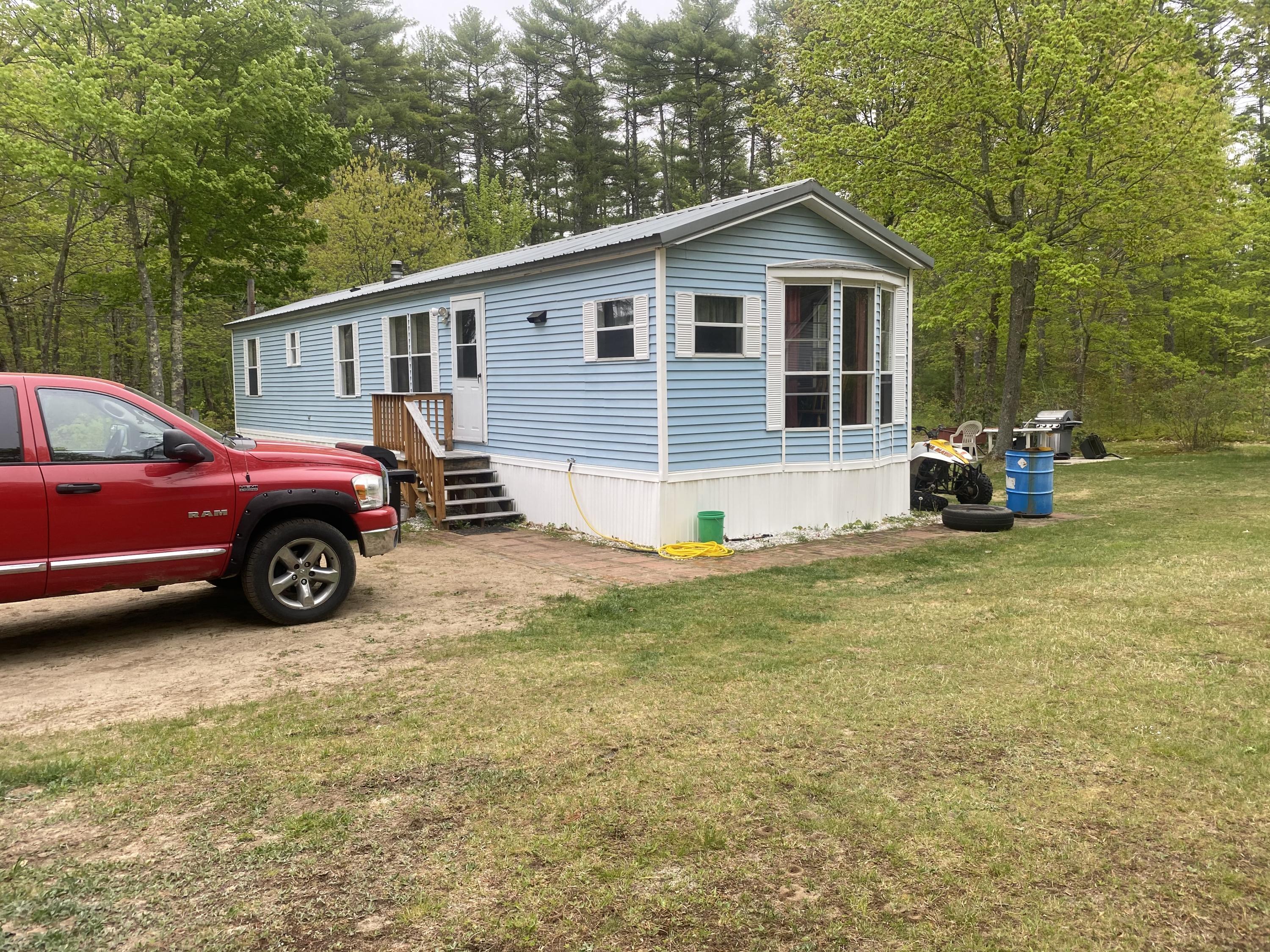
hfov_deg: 67.3
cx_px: 635
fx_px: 954
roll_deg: +0.0
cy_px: 476
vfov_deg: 53.1
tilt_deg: -7.1
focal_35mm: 26
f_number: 1.8
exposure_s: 1/315
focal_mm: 4.25
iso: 32
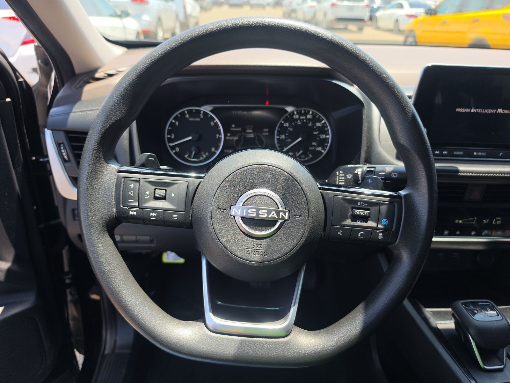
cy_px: 192
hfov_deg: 73.9
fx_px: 339
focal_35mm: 23
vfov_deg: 58.9
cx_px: 255
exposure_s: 1/214
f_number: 1.4
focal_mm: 6.5
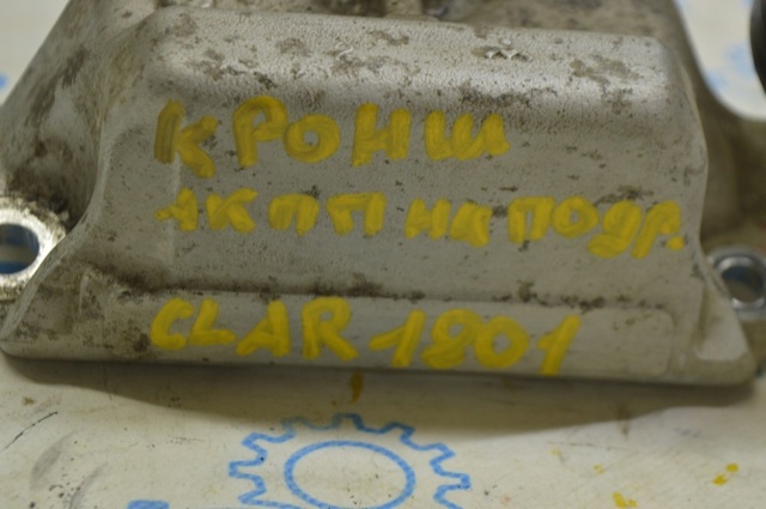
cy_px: 254
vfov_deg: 16.5
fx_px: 1753
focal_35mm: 82
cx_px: 383
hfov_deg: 24.6
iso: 400
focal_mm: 55
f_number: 5.6
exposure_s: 1/25
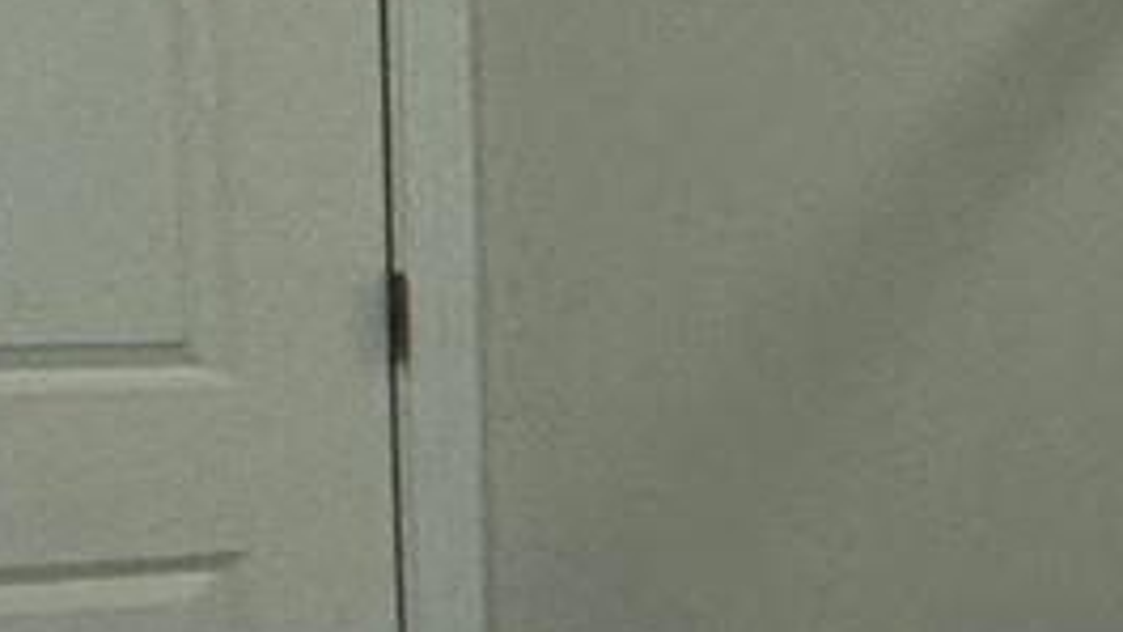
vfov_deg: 10.2
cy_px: 484
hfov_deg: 10.9
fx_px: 3513
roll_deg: -2.1
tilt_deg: -4.4
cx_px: 3471
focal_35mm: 118
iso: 64
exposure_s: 1/120
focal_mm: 2.22
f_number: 2.2
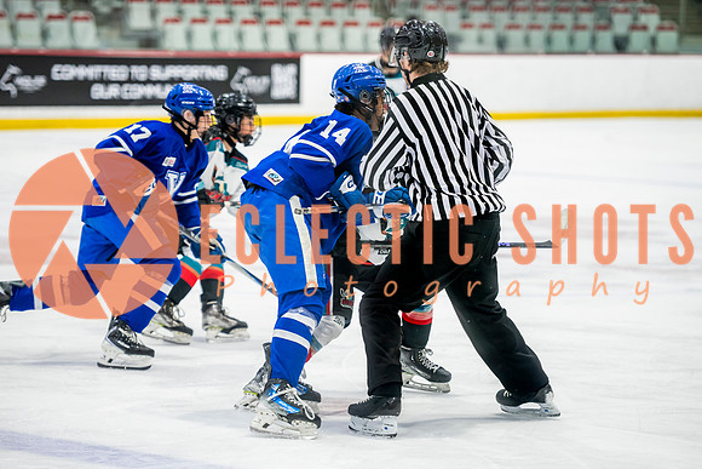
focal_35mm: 145
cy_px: 245
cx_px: 367
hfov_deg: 14.1
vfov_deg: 9.5
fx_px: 2831
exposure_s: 1/800
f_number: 3.2
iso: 1600
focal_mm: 135
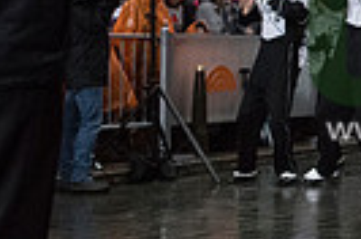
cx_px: 513
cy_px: 34
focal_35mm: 105
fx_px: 1050
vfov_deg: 12.9
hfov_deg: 17.8
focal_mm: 24
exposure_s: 1/4000
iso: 10000
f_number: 2.8
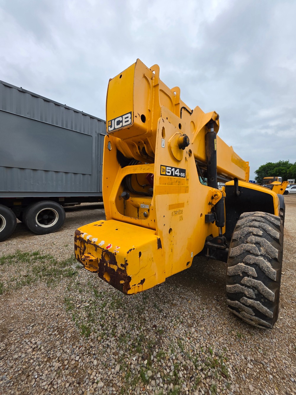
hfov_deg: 89.9
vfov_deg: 106.2
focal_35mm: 13
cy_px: 198
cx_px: 148
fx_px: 148
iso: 40
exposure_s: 1/1314
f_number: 1.9
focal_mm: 2.2
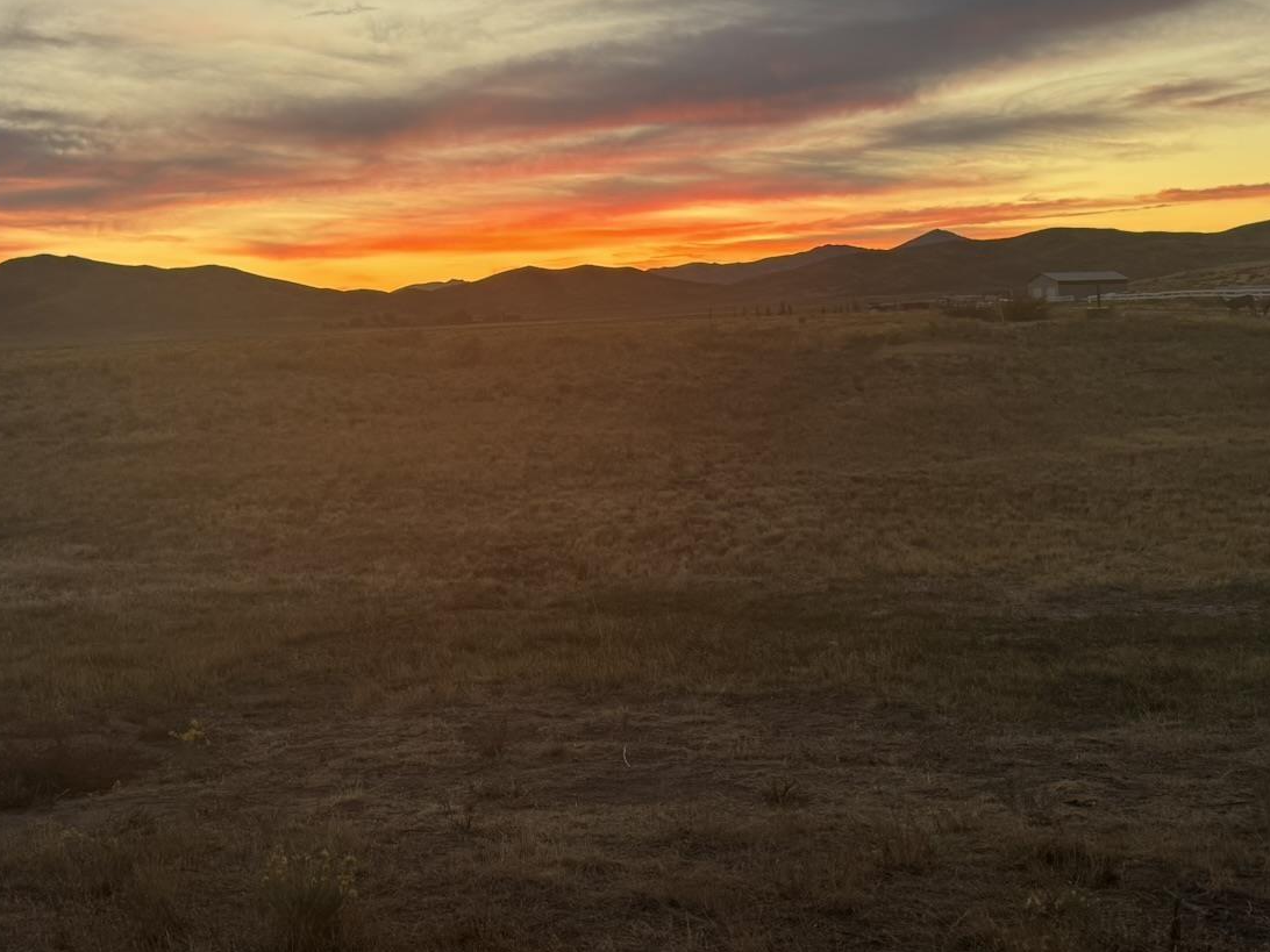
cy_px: 201
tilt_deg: +4.3
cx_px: 473
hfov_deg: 41.8
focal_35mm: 45
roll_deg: +1.5
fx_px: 1651
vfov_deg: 31.4
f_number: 1.78
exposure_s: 1/121
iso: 125
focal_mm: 6.76
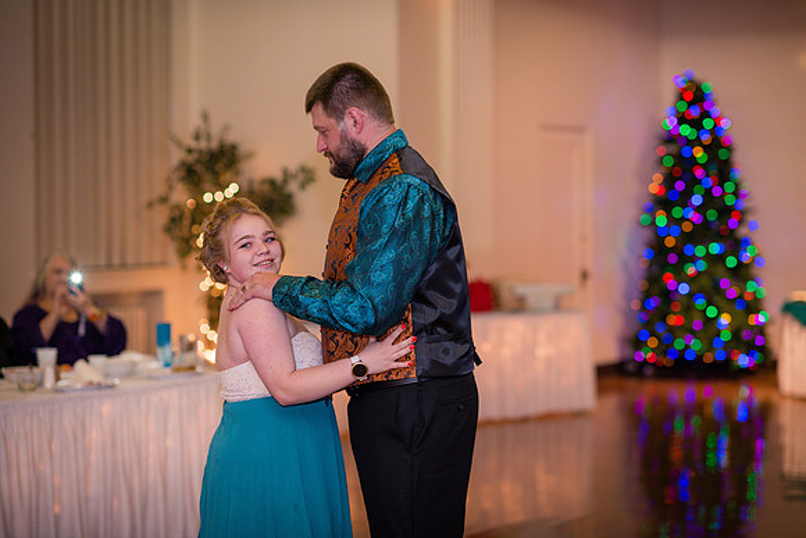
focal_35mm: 85
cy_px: 269
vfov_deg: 16.1
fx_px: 1903
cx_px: 403
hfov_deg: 23.9
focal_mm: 85
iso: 640
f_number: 2.2
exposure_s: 1/125
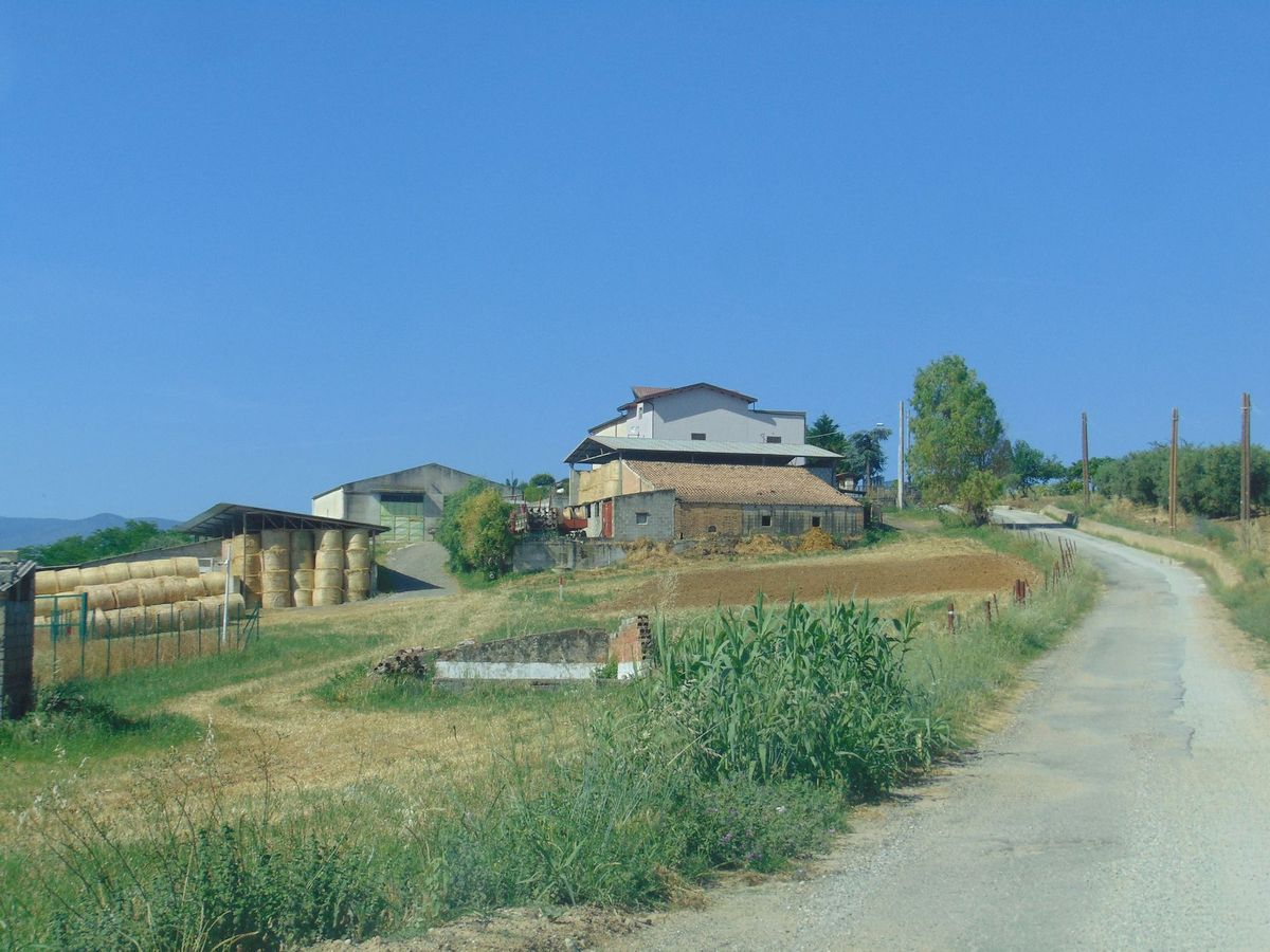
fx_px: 2605
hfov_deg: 27.4
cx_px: 635
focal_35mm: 71
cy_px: 476
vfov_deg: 20.7
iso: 80
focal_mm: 12.8
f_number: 9.6
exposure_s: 1/200
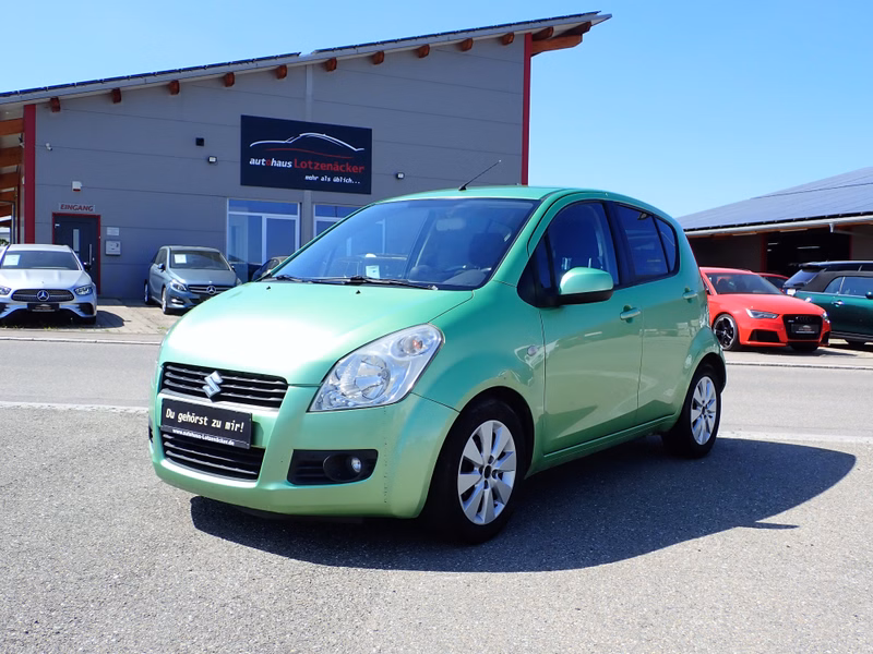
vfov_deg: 39.7
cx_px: 436
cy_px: 327
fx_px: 908
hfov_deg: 51.4
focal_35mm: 36
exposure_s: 1/640
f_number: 3.5
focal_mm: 6.37
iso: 100
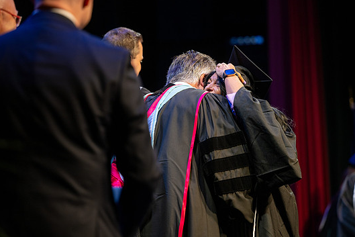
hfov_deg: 13.9
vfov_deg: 9.3
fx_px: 1460
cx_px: 187
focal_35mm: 148
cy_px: 110
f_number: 2.8
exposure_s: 1/200
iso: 400
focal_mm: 135
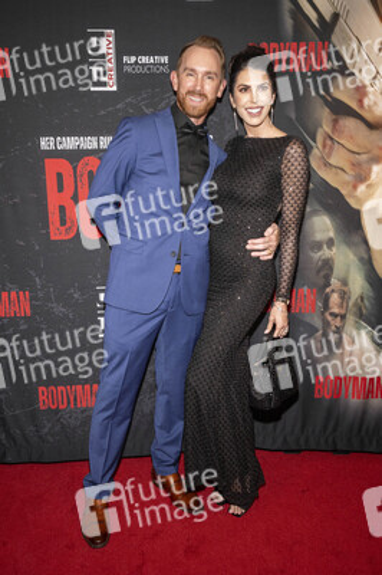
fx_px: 462
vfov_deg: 63.7
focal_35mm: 29
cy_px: 288
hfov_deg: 44.9
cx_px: 191
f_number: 5.6
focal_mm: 29
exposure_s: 1/200
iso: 800
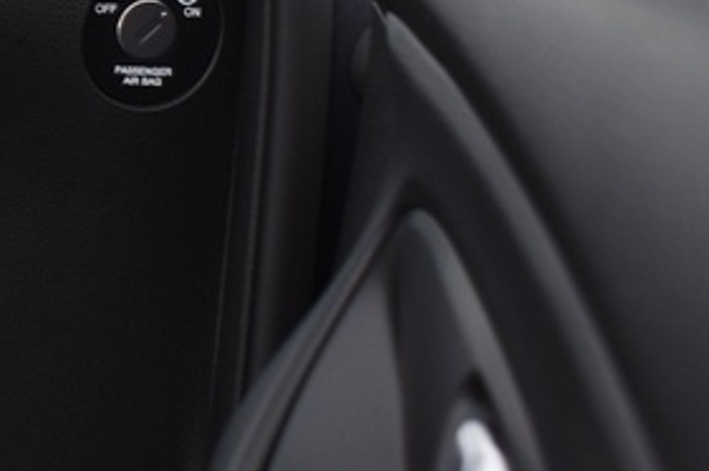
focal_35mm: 173
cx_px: -1176
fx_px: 3405
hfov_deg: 9.9
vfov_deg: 7.9
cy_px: 96
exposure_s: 1.5
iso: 100
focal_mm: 20
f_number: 5.6
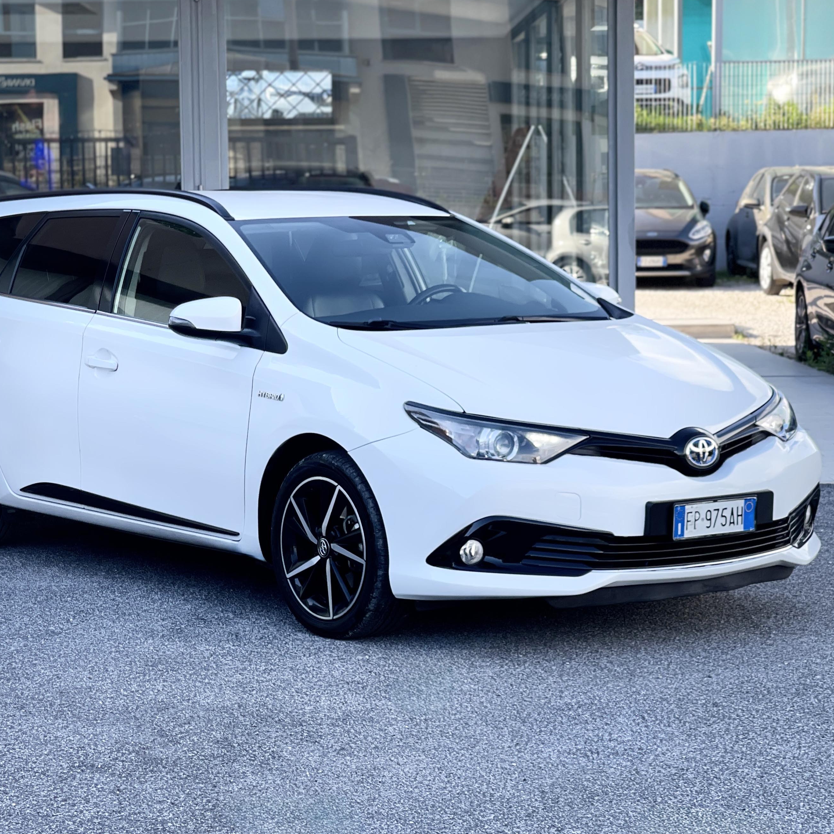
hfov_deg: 19.9
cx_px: 348
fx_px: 2371
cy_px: 400
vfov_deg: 19.9
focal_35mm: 87
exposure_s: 1/245
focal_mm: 7.5
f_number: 2.2
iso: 25
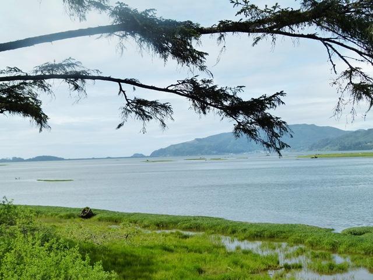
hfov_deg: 33.2
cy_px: 140
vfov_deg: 25.2
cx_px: 186
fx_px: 625
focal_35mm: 58
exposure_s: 1/1600
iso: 160
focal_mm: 10.5
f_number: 4
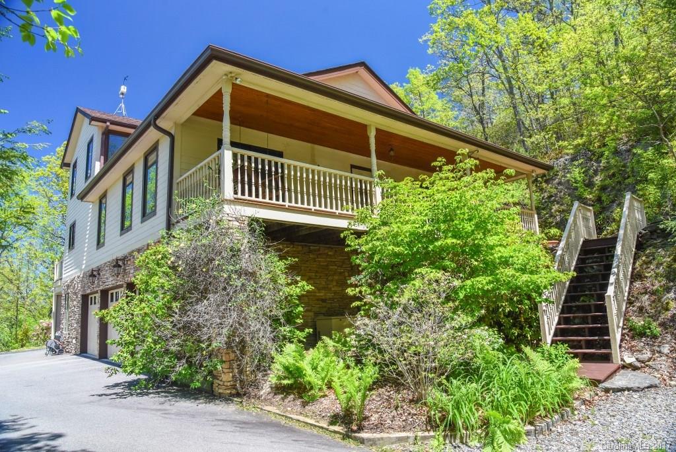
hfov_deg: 73.7
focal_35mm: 24
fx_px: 451
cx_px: 338
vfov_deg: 53.2
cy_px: 226
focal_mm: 24
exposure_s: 1/320
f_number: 9
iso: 1600
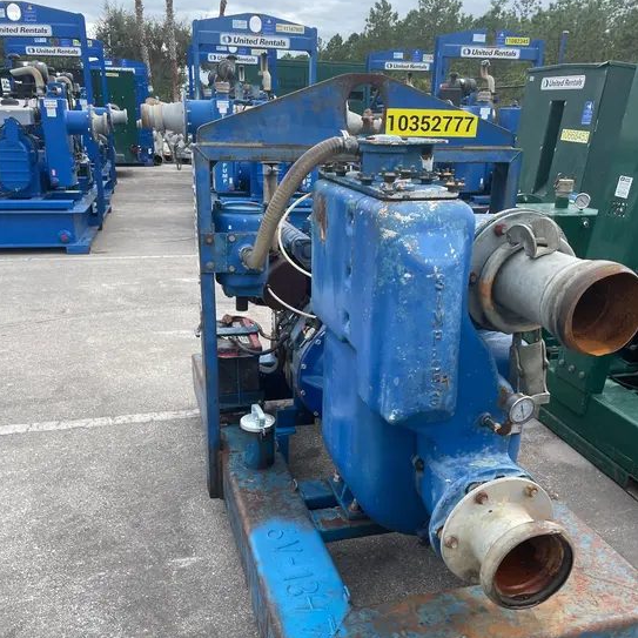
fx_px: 646
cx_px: 317
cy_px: 395
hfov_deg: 52.5
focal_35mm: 31
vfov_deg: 52.0
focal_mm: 4.2
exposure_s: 1/662
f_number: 1.6
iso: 32
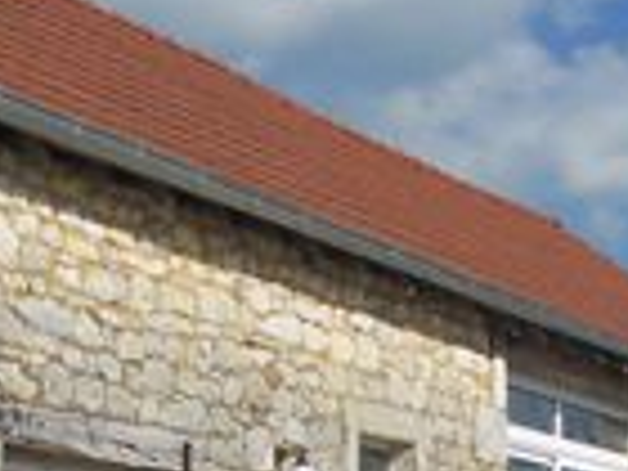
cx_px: 117
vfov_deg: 11.5
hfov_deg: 15.9
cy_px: 731
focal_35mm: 123
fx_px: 2231
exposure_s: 1/320
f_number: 8
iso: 80
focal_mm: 4.9
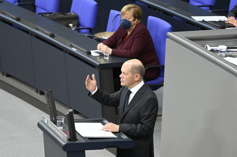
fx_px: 1447
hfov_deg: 9.4
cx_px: 118
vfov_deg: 6.2
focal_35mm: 220
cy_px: 78
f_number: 5.6
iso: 8000
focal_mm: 220
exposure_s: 1/250
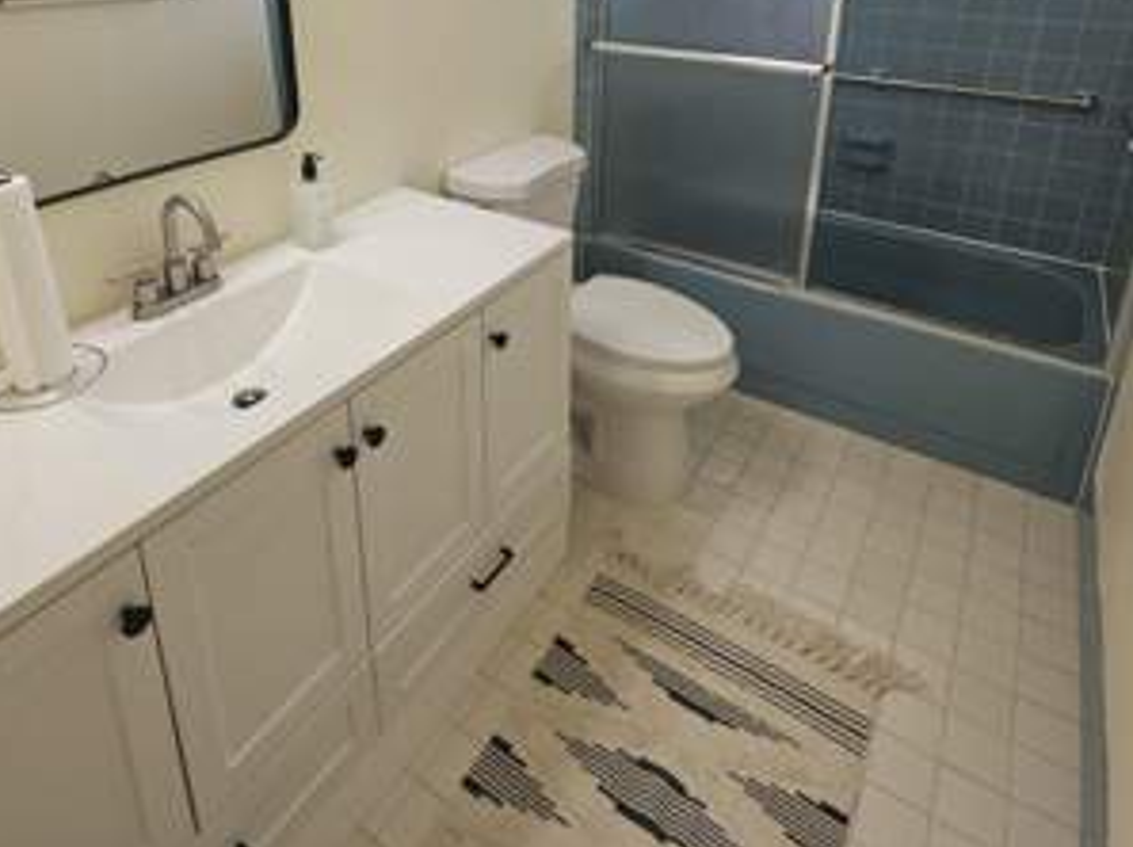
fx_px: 687
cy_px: 170
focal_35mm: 21
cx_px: 530
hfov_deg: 79.0
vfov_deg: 58.5
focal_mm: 2.2
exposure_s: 1/207
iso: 160
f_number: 2.2
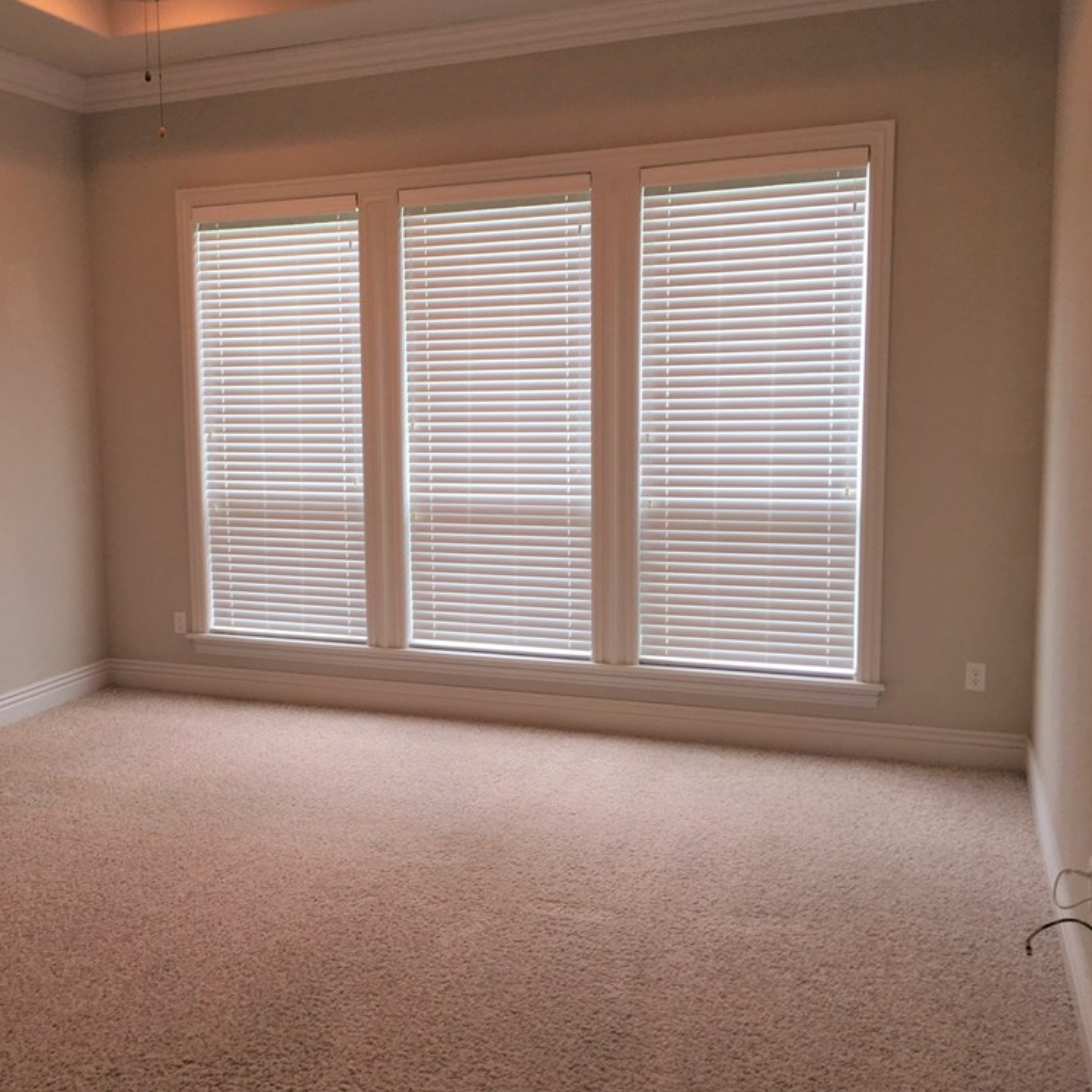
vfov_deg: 47.2
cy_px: 552
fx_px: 1249
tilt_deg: -7.0
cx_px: 354
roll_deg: +1.5
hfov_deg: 46.4
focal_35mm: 35
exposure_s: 1/30
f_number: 2.2
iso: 25
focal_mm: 4.15
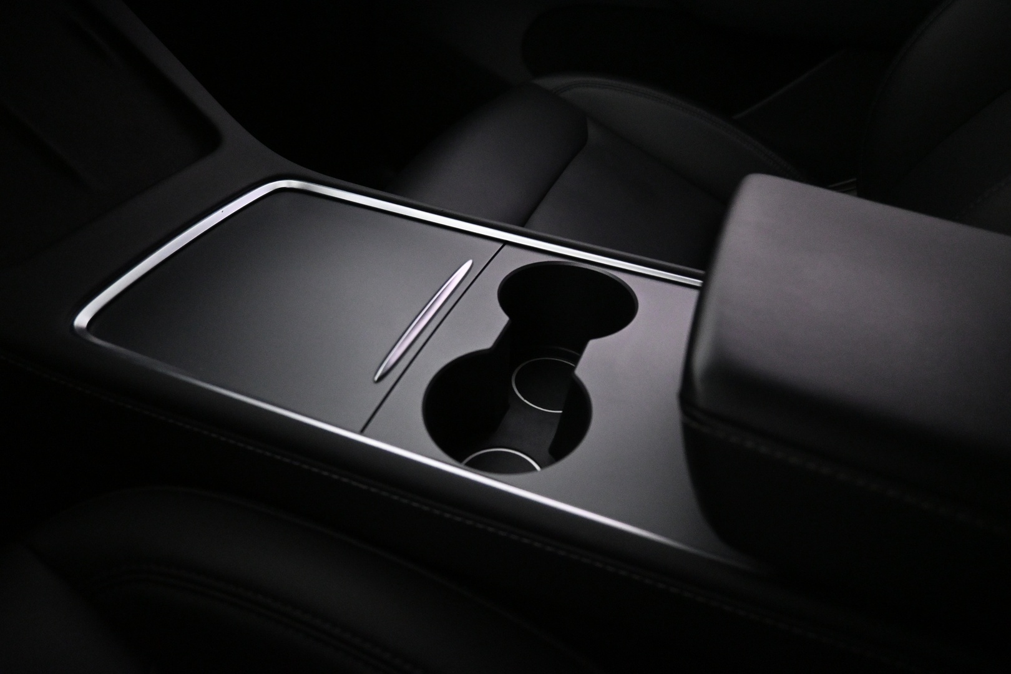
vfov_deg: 53.1
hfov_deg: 73.7
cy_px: 337
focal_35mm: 24
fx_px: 674
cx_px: 506
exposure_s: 1/125
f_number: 3.5
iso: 4000
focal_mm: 16
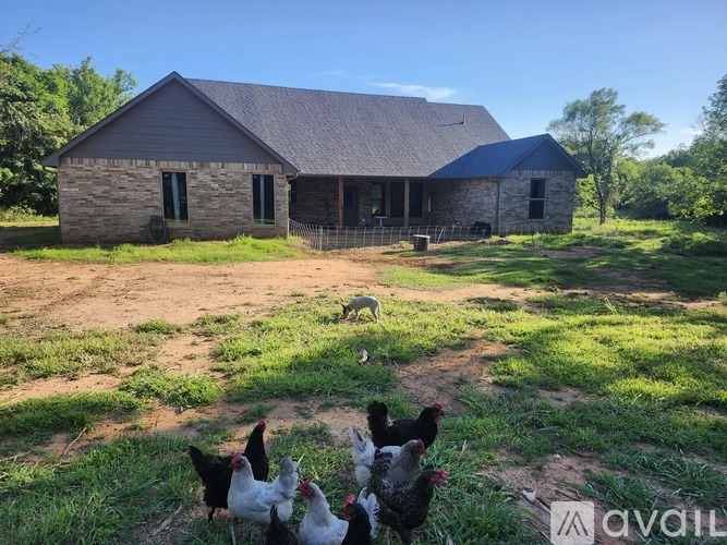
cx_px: 364
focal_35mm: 23
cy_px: 272
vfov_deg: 58.9
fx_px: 483
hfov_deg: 73.9
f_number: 1.8
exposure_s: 1/692
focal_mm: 5.54
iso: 25
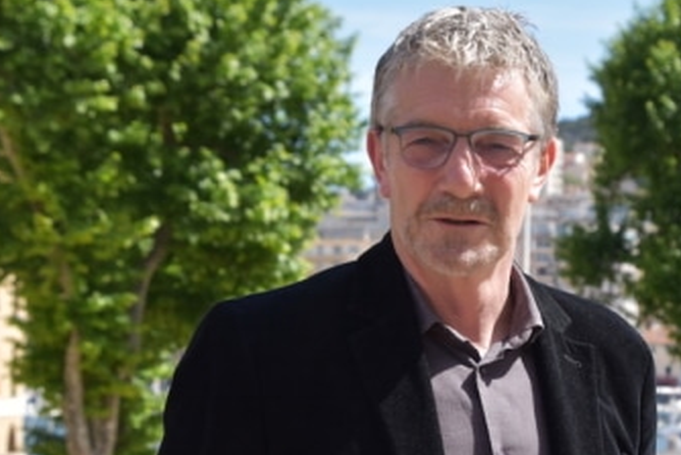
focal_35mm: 140
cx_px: 502
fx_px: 2649
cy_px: 331
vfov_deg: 9.8
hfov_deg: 14.6
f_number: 8
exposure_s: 1/250
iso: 140
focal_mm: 52
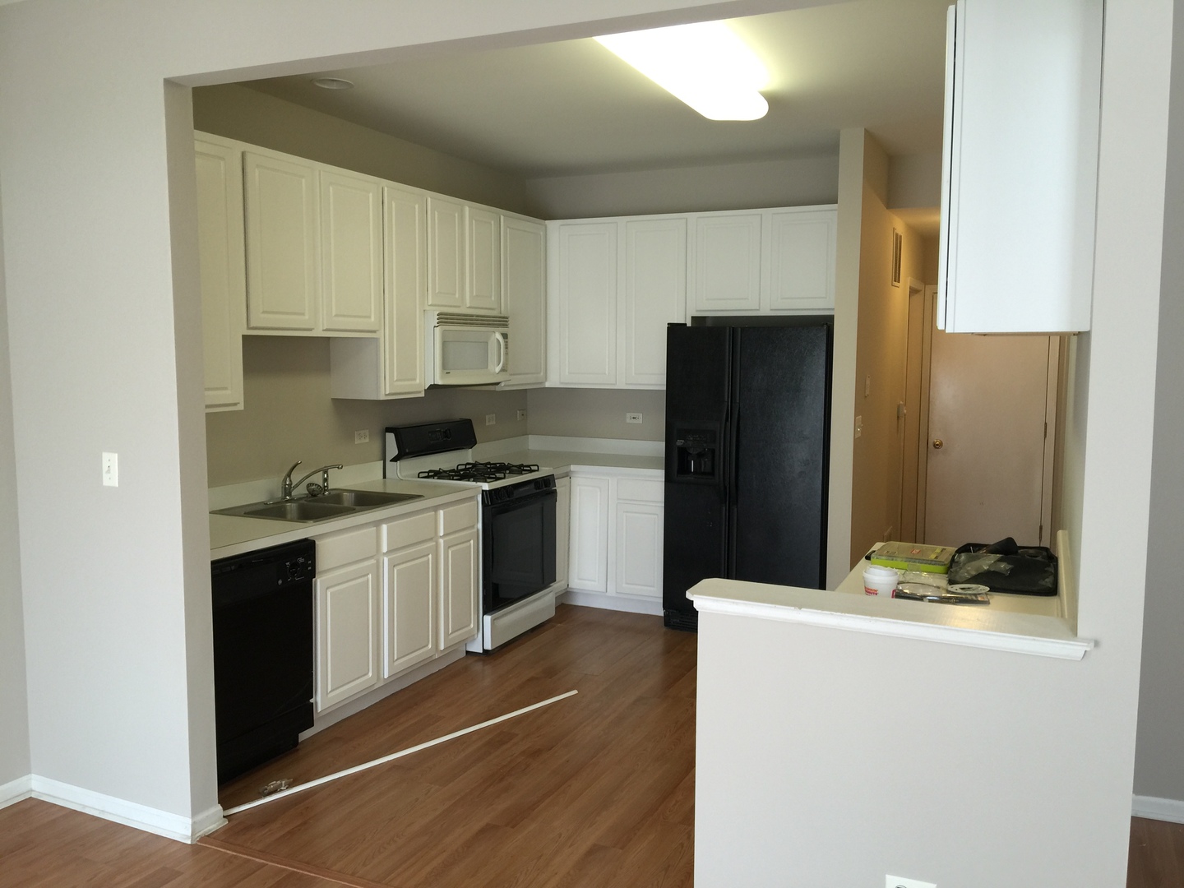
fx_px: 992
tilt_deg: -5.7
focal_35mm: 29
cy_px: 444
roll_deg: -0.2
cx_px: 592
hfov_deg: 61.7
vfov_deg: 48.2
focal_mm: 4.15
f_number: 2.2
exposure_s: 1/15
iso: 32
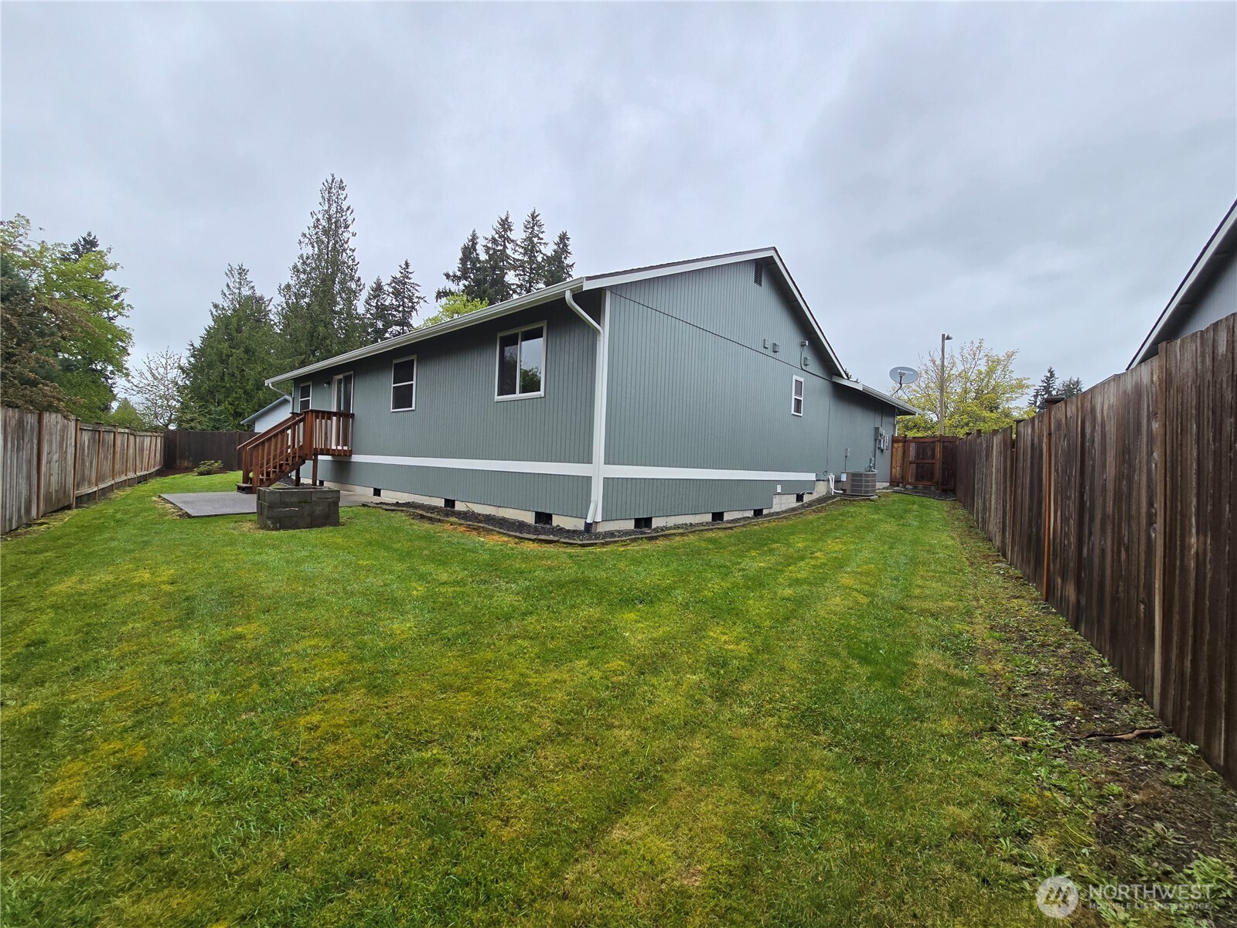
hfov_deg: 106.2
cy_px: 464
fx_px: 465
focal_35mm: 13
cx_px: 618
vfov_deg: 89.9
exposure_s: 1/269
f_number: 2.2
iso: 50
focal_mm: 2.2
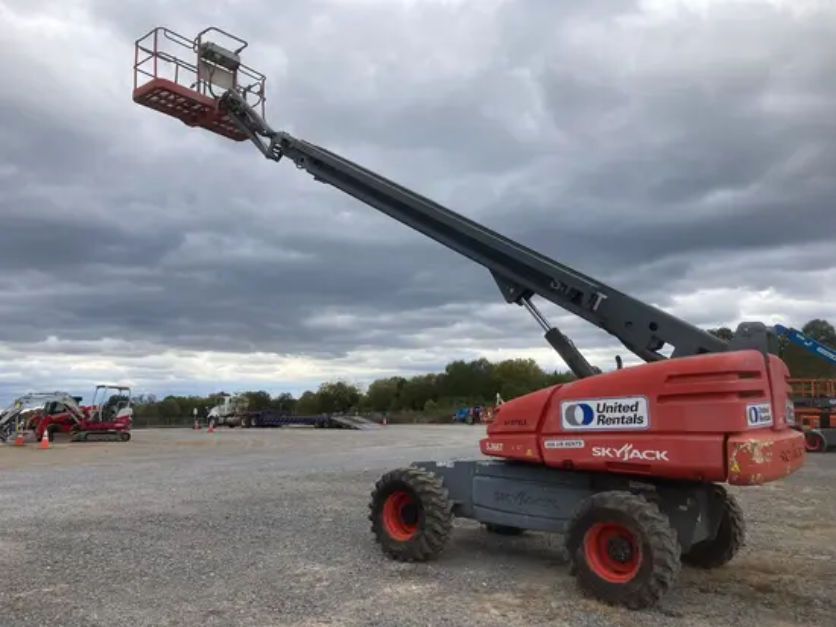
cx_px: 418
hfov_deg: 63.4
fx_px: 677
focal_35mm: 28
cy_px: 314
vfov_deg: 49.8
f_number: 1.8
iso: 20
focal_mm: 3.99
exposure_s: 1/1080
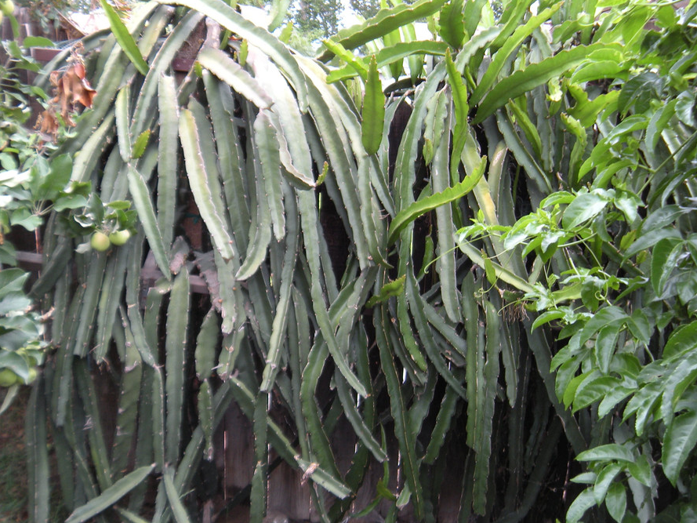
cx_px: 338
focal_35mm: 42
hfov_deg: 44.8
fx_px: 846
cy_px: 229
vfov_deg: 34.3
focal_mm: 5.9
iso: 77
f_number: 3.8
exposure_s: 1/55.2
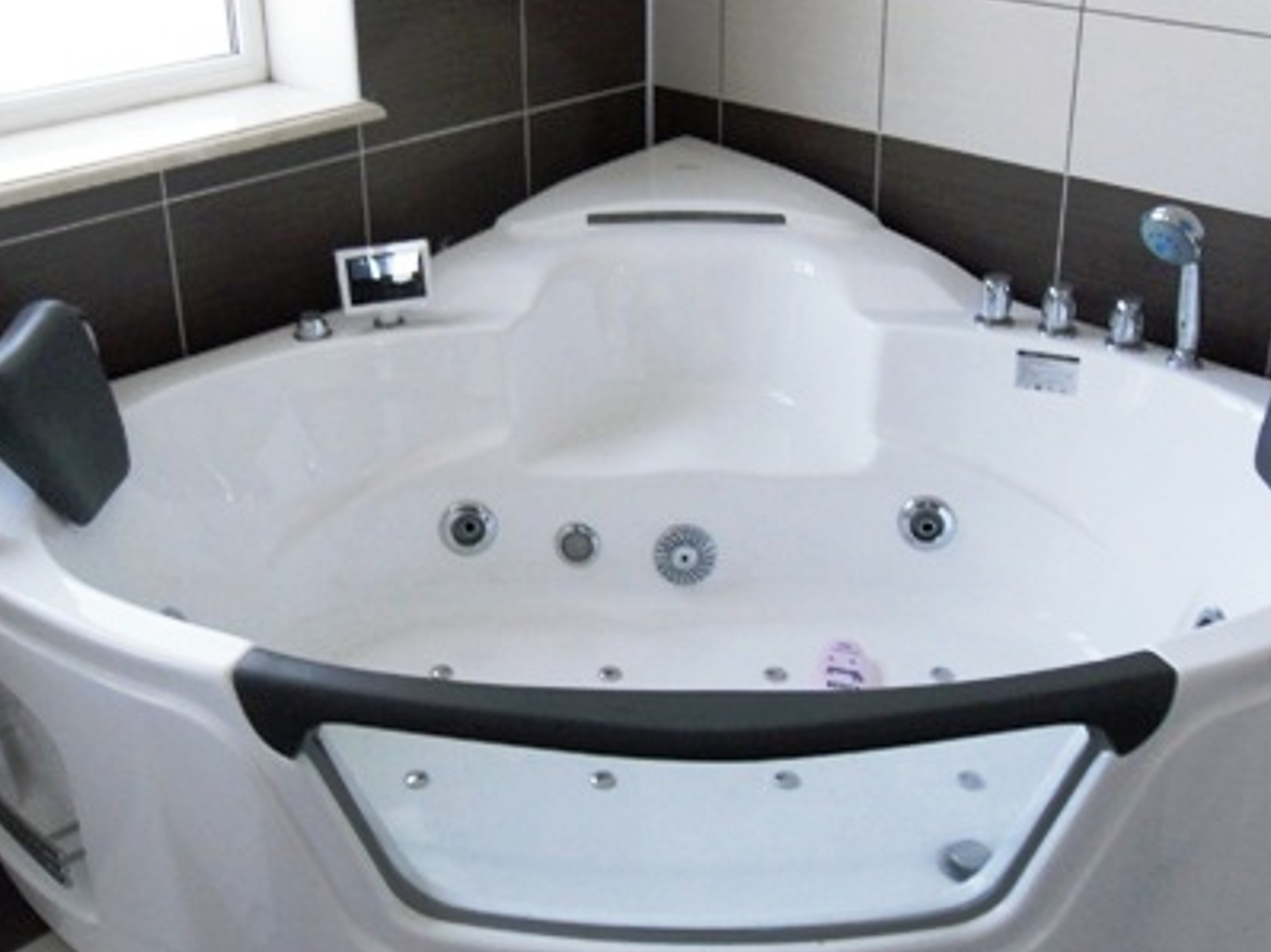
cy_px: 423
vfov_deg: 32.8
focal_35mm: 44
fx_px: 1615
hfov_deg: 43.0
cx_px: 661
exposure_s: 1/45
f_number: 3.5
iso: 200
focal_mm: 6.3
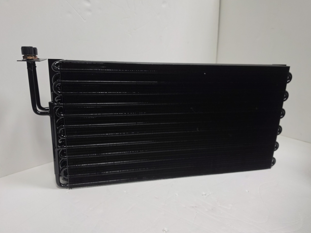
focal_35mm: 24
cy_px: 114
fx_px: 216
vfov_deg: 56.8
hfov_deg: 71.6
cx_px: 156
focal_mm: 6.5
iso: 125
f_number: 1.4
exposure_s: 1/120
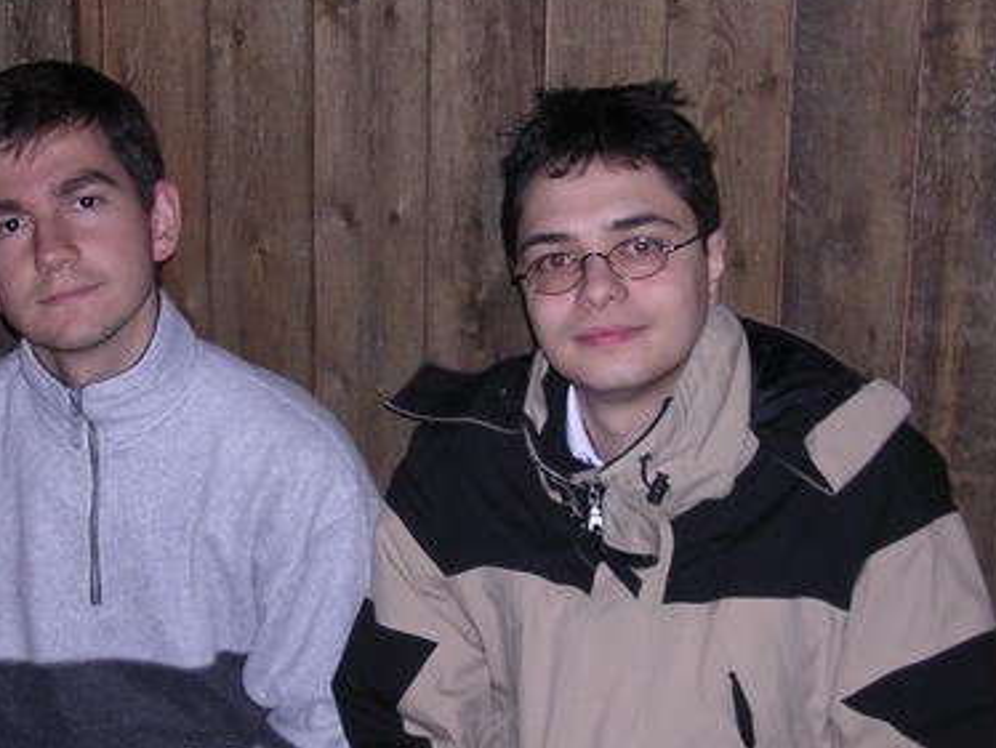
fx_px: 1871
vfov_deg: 22.6
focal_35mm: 65
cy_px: 474
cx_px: 375
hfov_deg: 29.7
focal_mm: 5.8
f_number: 2.8
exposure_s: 1/60.1
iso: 116
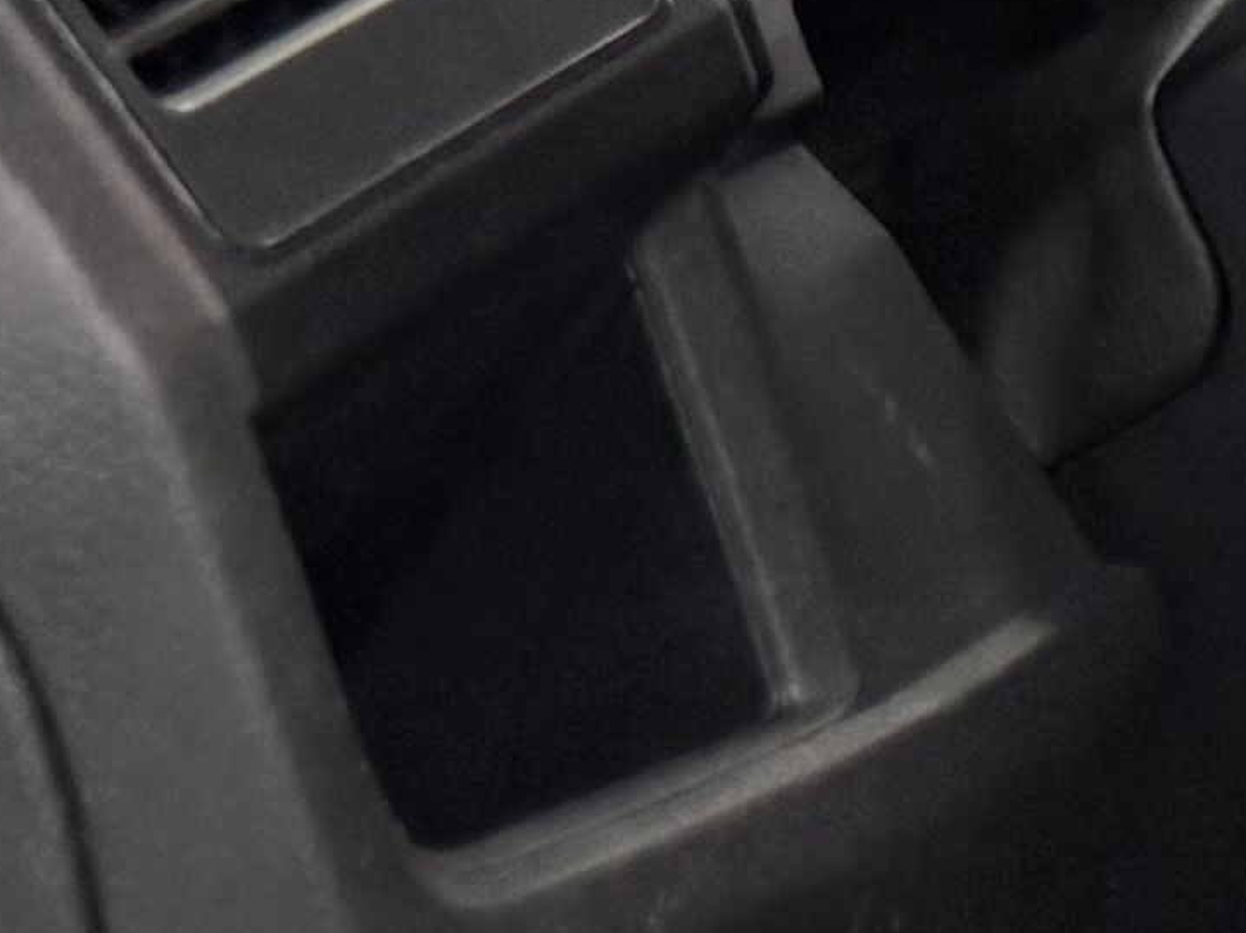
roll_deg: -0.5
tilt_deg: -12.1
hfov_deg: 9.0
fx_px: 6837
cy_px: -209
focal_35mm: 190
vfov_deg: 7.7
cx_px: 3329
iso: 80
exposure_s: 1/100
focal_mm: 6.76
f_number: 1.78
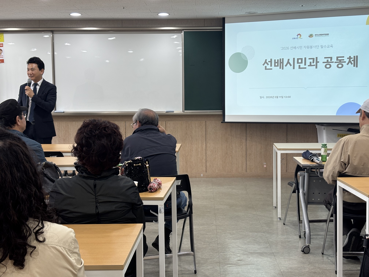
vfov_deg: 28.0
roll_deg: +0.2
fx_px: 554
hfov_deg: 36.8
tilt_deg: -5.0
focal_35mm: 52
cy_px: 138
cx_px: 184
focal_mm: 5.96
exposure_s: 1/60
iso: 64
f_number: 1.6
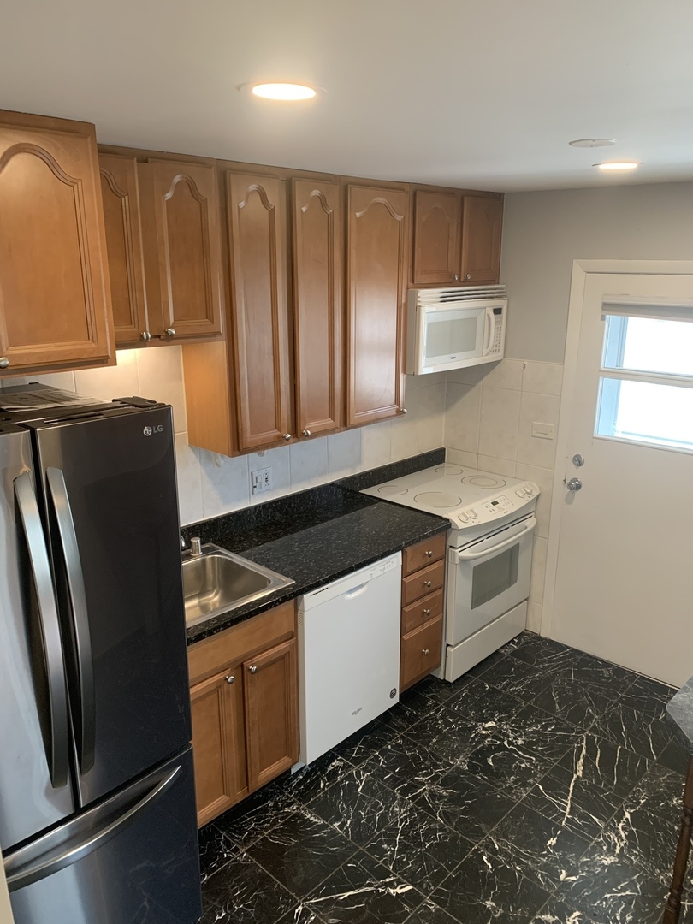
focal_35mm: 26
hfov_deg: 53.1
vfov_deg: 67.3
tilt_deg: -16.5
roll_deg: +0.4
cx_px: 346
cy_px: 462
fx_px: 694
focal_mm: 4.25
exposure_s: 1/60
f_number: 1.8
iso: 200
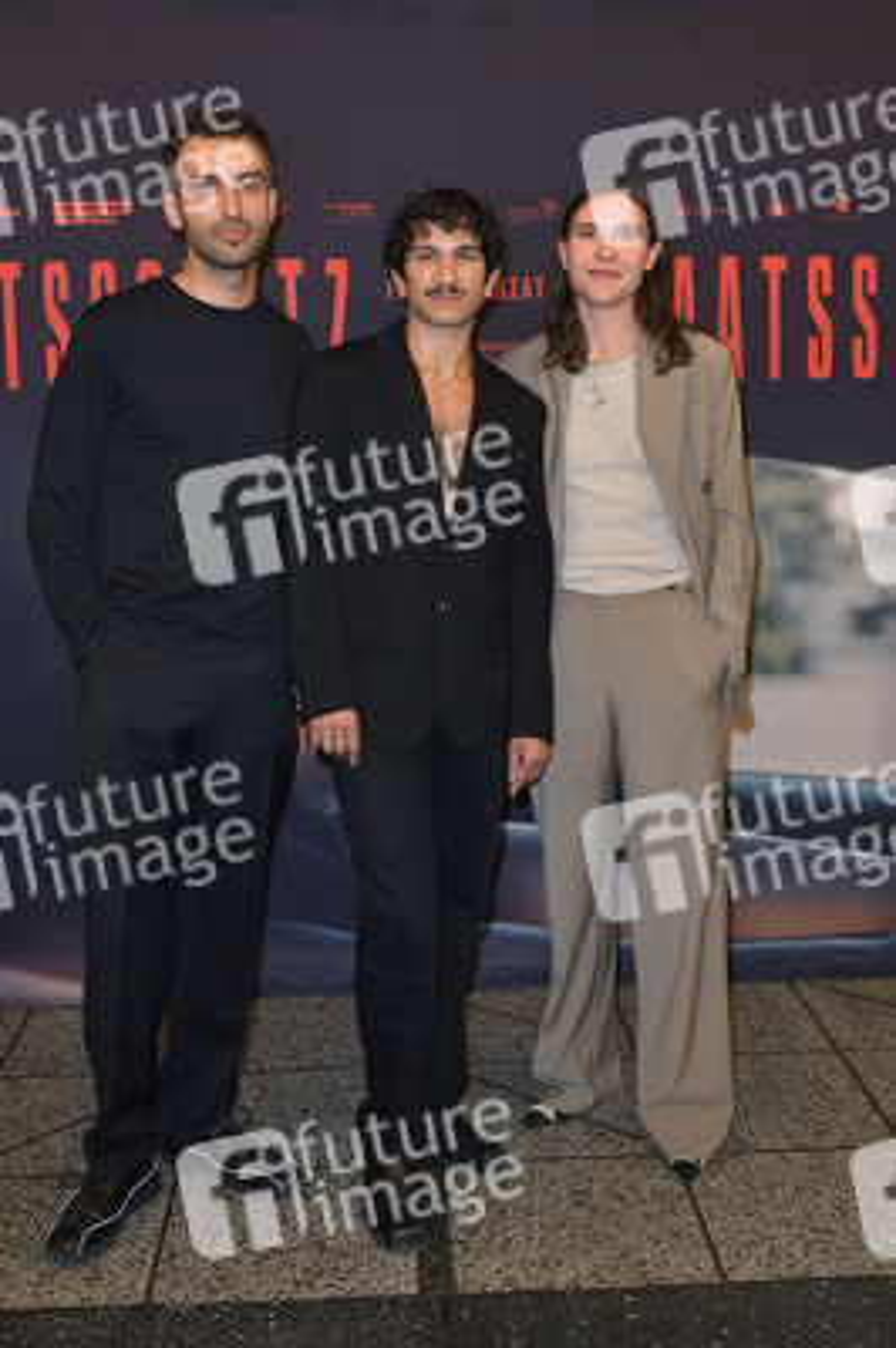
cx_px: 448
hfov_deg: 42.3
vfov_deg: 60.3
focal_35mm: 31
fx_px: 1159
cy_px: 674
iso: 1250
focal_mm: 31
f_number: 6.3
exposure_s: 1/250
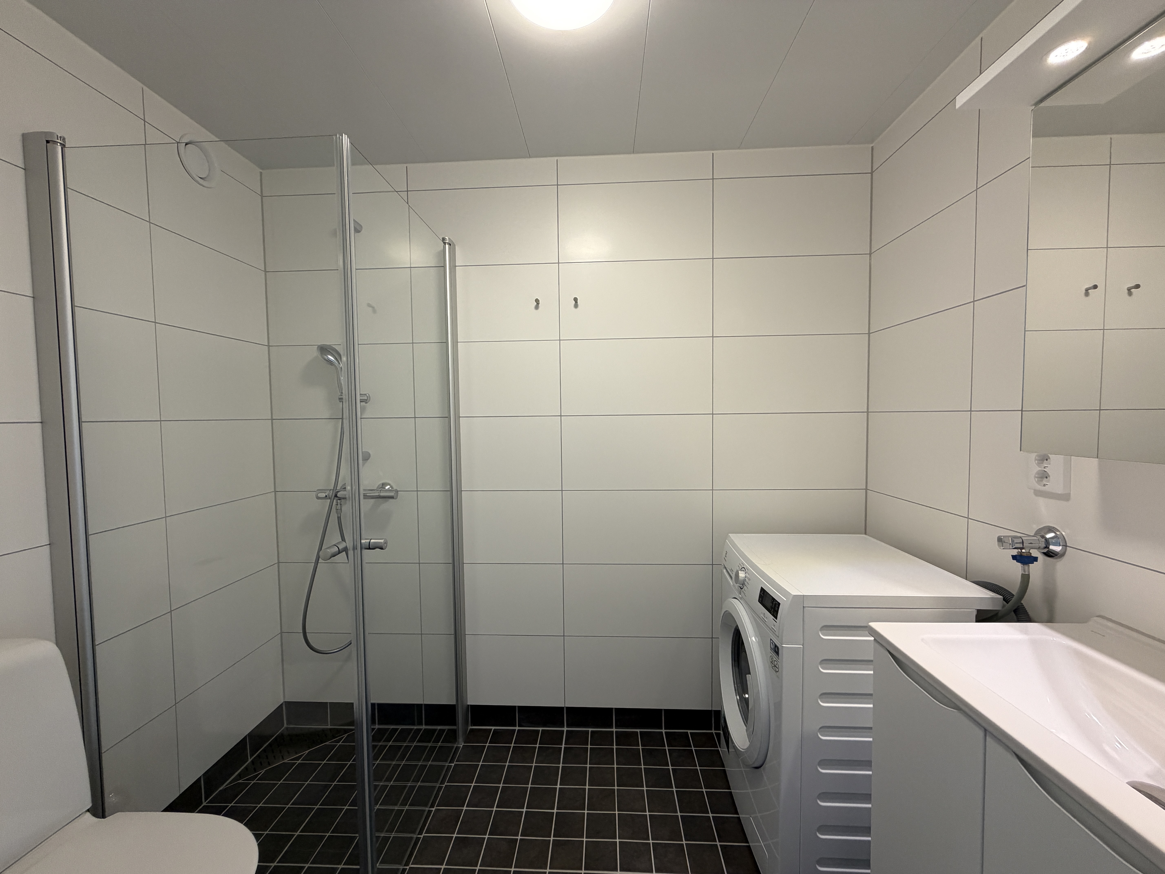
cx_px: 582
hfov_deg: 102.1
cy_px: 437
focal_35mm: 14
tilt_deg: -2.6
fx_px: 471
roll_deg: +0.8
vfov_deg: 85.7
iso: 160
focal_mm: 2.22
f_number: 2.2
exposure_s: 1/100
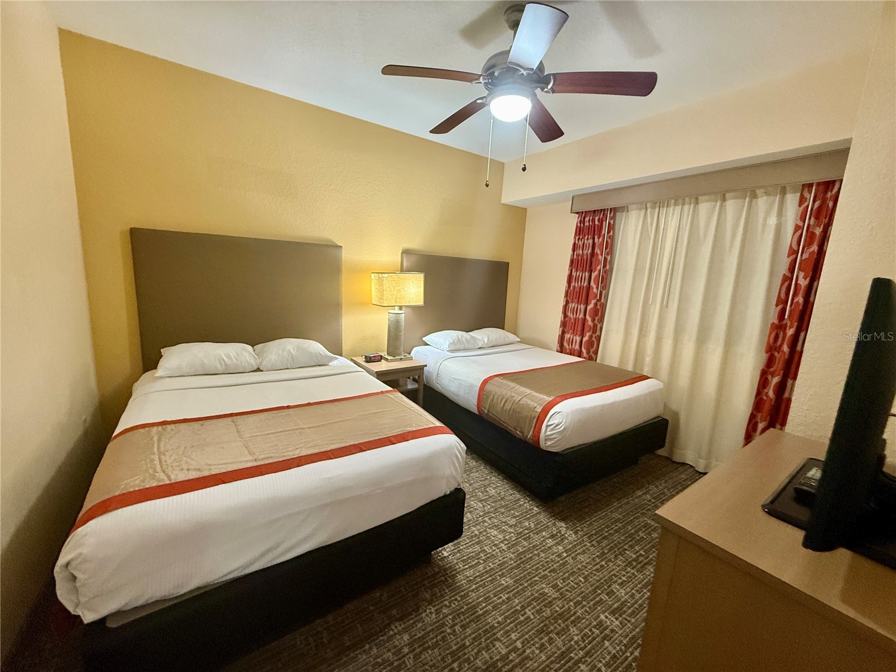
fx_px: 362
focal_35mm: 14
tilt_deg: -10.6
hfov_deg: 102.1
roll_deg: -4.5
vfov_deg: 85.7
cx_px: 448
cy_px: 336
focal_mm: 2.22
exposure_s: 1/60
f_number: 2.2
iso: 400
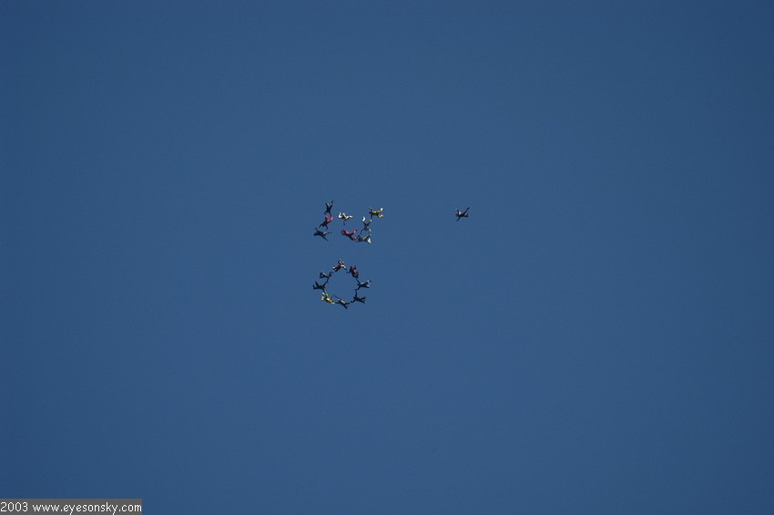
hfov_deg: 3.4
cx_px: 387
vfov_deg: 2.3
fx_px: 12887
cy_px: 258
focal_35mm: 600
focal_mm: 400
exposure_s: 1/500
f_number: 5.6
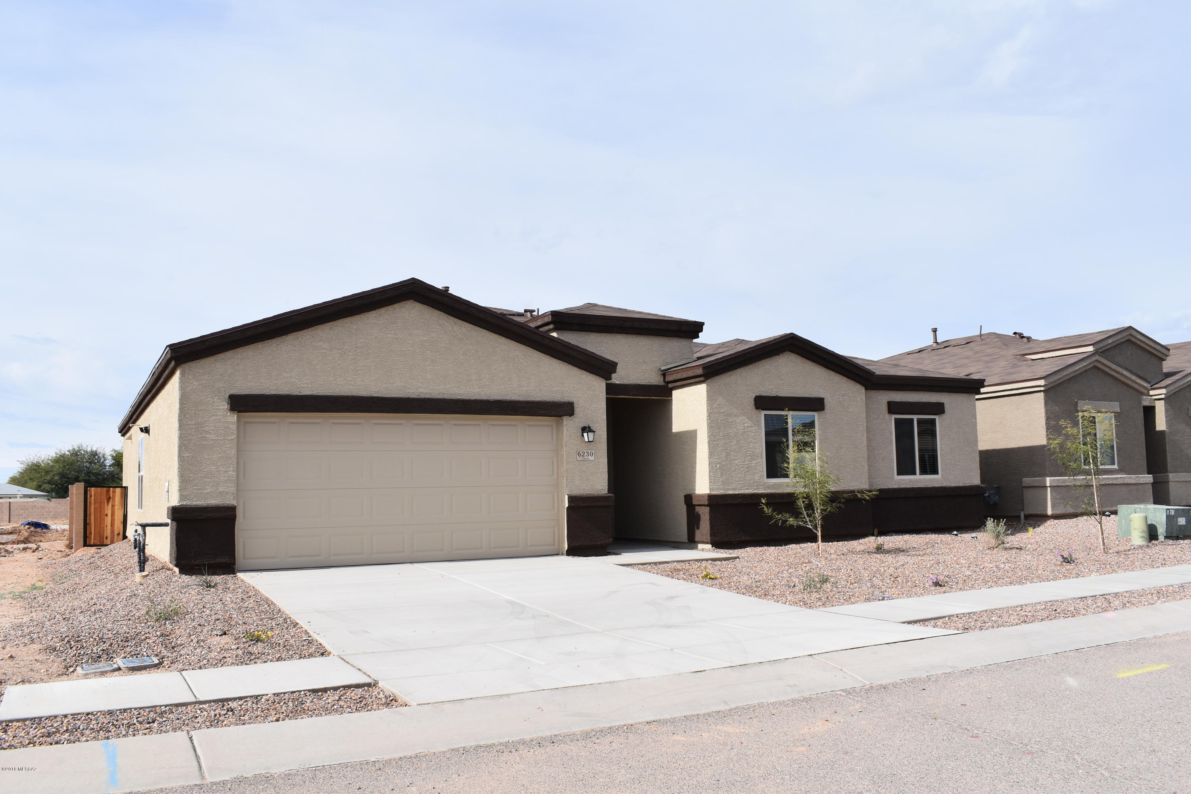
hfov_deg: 61.9
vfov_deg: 43.6
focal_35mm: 30
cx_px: 596
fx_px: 992
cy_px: 397
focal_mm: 20
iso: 200
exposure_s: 1/400
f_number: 10
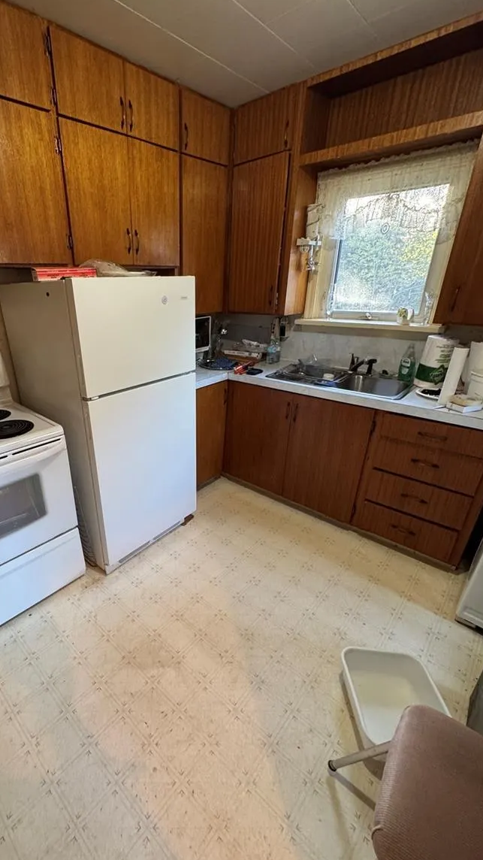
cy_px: 444
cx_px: 170
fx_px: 365
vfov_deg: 99.3
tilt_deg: -24.7
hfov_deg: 65.6
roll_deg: +0.8
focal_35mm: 16
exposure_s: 1/60
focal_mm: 2.22
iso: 320
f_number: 2.2
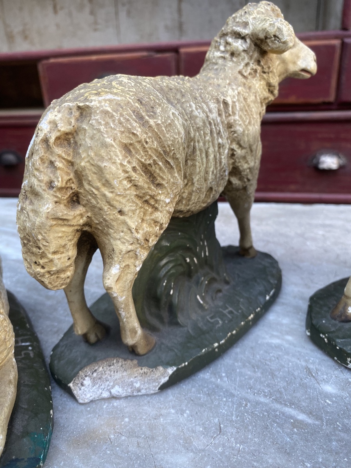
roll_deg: +3.3
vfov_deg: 67.3
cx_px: 176
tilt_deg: -20.9
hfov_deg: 53.1
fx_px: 352
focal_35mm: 26
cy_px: 234
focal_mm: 4.25
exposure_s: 1/121
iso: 125
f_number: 1.8
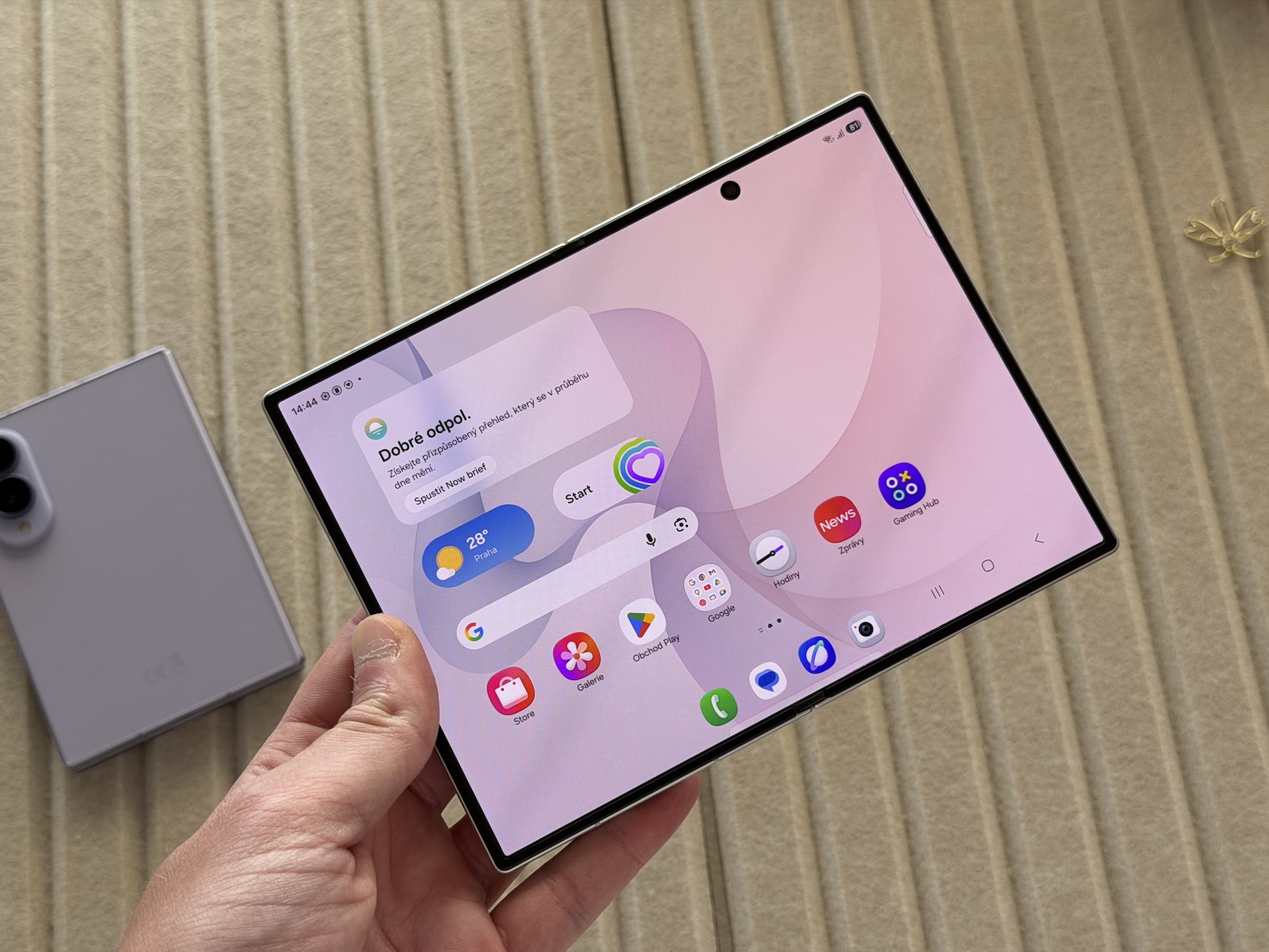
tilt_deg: -70.9
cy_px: 476
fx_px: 1760
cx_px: 634
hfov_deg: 39.7
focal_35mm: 48
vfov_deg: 30.3
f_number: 1.78
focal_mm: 6.76
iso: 100
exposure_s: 1/113
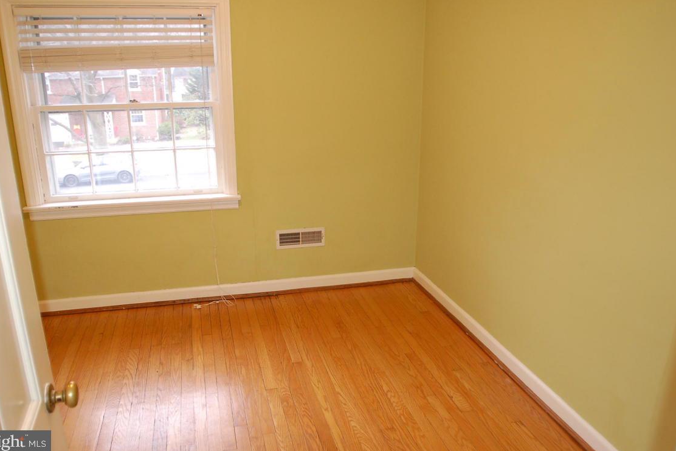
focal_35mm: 27
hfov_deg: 68.3
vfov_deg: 48.7
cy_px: 222
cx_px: 327
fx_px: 498
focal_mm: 17
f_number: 2.8
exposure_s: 1/80
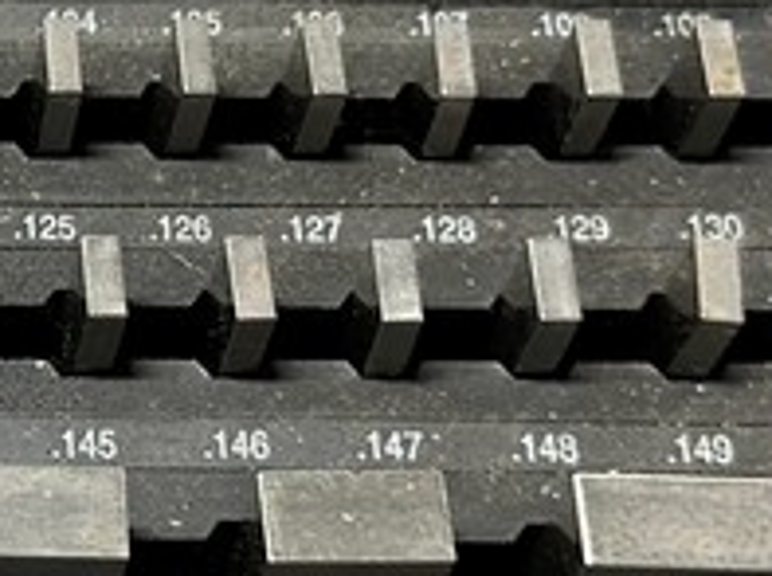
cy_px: 263
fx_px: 2783
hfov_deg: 15.1
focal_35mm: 125
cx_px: -231
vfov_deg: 11.8
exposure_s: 1/60
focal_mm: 6.86
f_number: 1.78
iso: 200
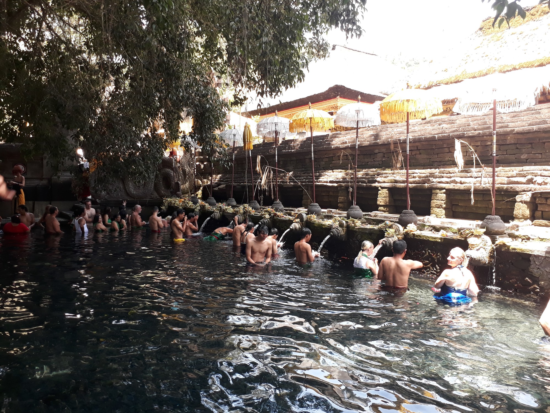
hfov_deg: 65.3
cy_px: 206
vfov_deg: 51.4
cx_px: 275
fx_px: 429
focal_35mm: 27
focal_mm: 3.6
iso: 64
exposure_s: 1/100
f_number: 1.9
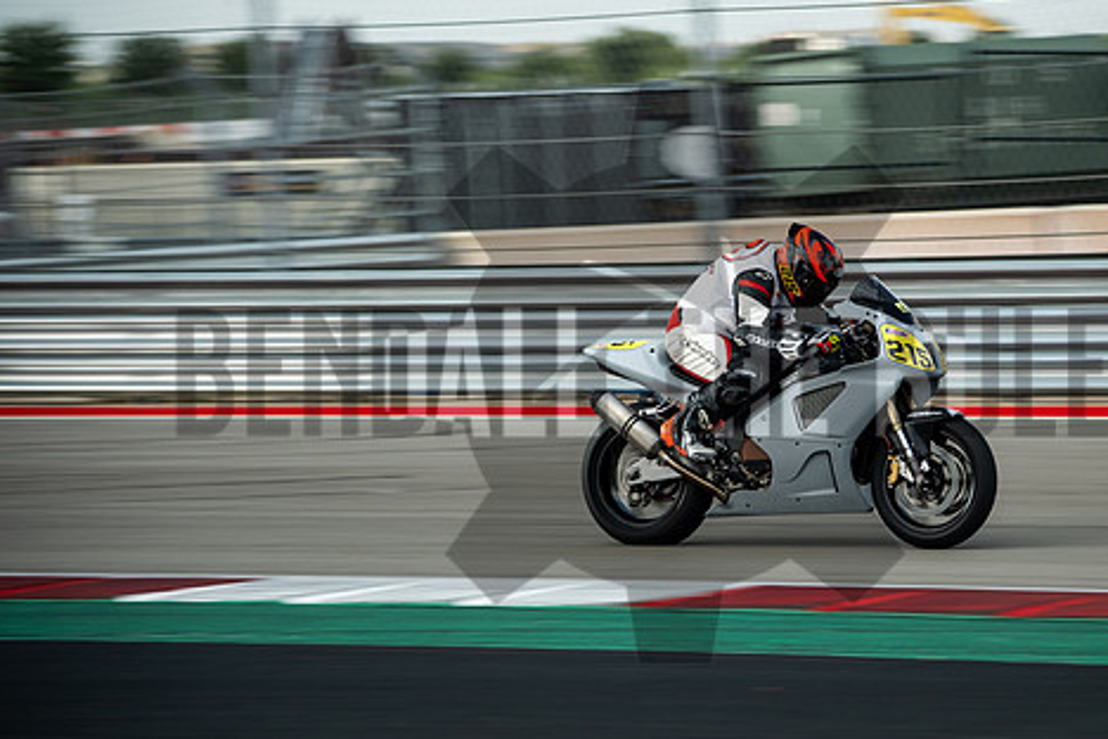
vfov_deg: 7.4
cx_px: 675
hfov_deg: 11.1
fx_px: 5724
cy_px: 375
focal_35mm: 186
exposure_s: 1/200
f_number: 4.5
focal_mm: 100
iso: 160
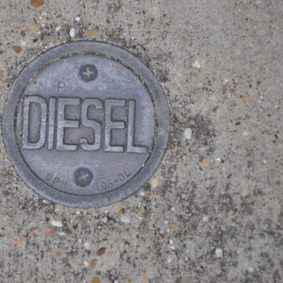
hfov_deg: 8.6
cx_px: 99
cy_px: 142
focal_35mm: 203
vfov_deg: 8.6
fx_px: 1874
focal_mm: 105
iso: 200
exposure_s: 1/160
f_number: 6.3
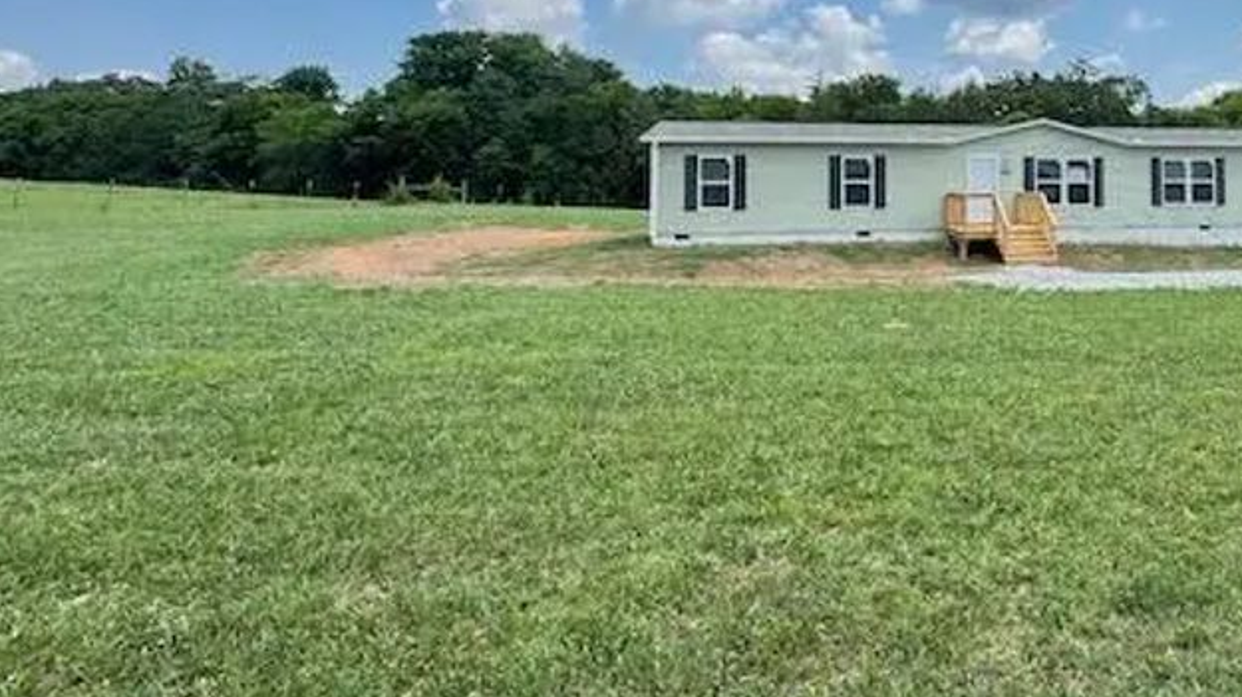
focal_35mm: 25
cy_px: 145
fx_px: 823
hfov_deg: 68.0
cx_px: 970
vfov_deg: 43.9
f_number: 2.2
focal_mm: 2.22
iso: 40
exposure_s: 1/445
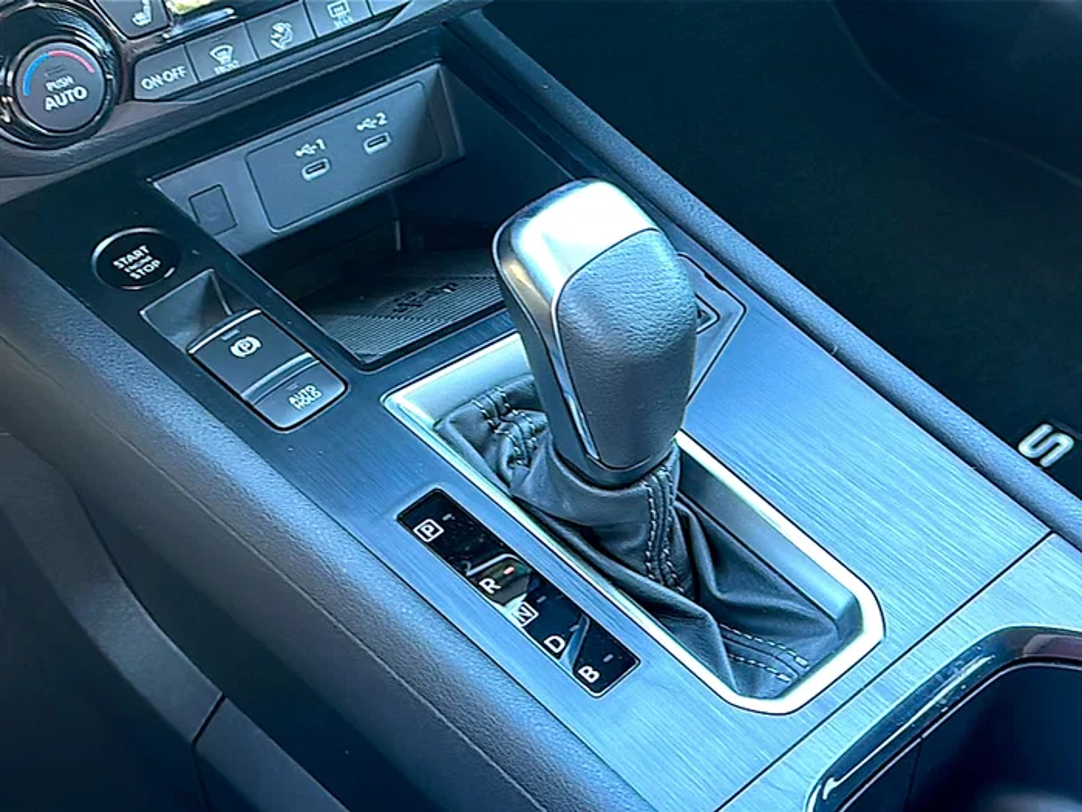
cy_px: 406
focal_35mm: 45
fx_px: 1407
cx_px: 541
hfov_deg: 42.1
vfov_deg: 32.2
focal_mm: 6.86
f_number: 1.78
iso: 100
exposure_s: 1/42
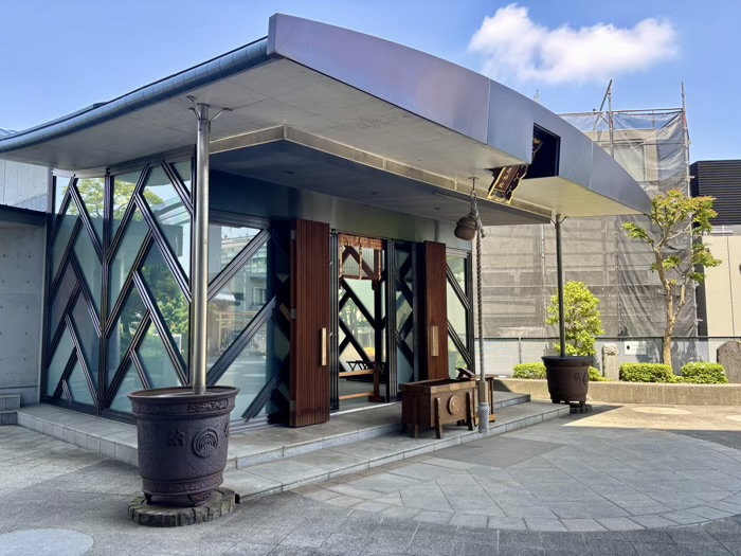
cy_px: 278
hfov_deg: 67.3
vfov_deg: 53.1
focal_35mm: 26
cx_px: 370
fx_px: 557
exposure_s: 1/387
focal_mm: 5.96
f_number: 1.6
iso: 50
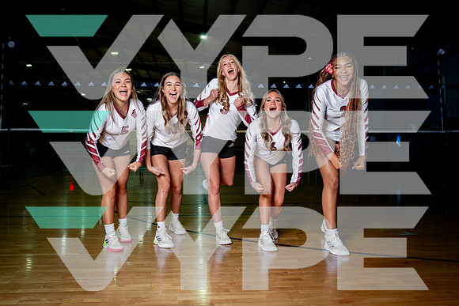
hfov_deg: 58.4
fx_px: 411
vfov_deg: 40.9
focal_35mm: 32
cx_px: 230
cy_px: 153
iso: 250
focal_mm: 32
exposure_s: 1/250
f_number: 5.6
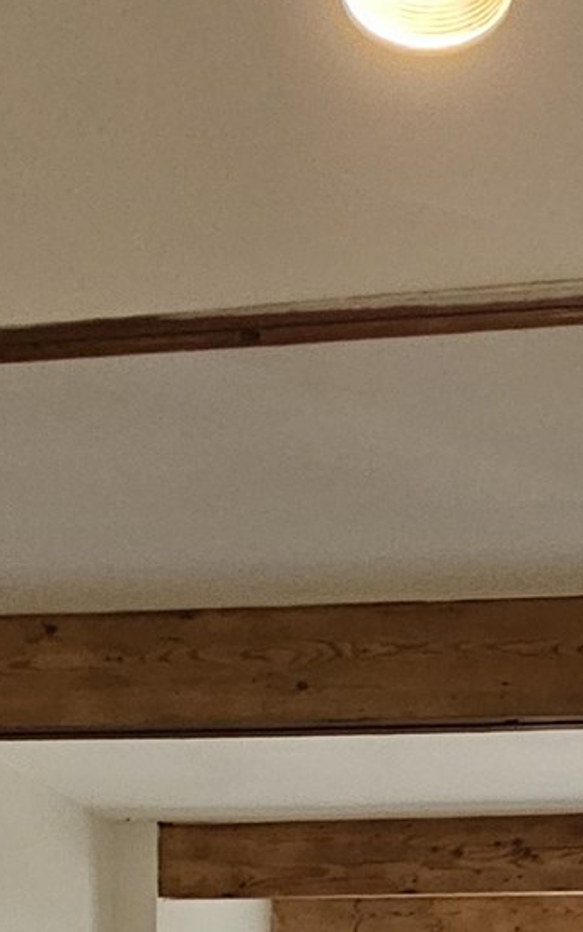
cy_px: 1341
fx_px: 1474
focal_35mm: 58
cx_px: 457
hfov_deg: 22.1
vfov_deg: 26.8
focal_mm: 2.2
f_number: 2.2
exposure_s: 1/60
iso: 250
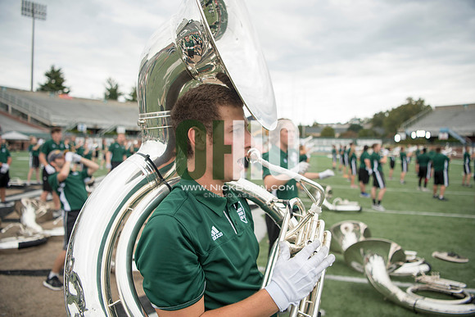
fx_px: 317
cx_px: 238
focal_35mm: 24
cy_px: 158
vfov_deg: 53.2
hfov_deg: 73.7
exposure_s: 1/400
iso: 400
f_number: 2.8
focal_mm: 24
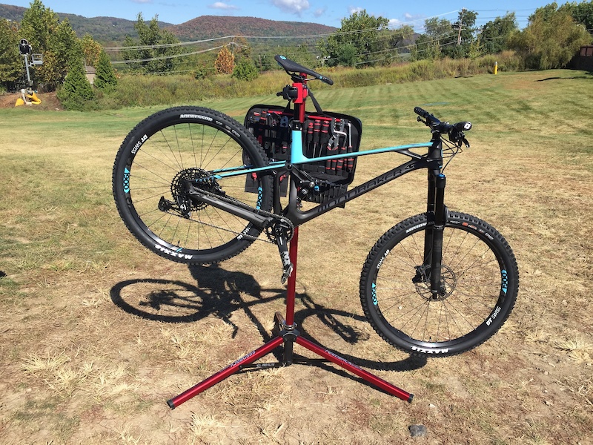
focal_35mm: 29
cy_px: 222
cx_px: 296
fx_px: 497
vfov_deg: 48.2
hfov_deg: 61.7
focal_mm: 4.15
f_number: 2.2
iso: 32
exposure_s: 1/1412
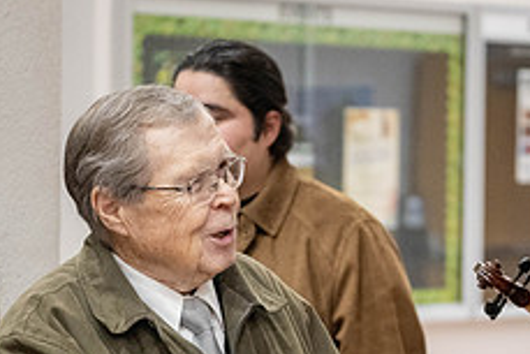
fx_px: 2607
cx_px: 400
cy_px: 334
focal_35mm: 177
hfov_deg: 11.6
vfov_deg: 7.7
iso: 3200
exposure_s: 1/250
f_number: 2.8
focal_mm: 70
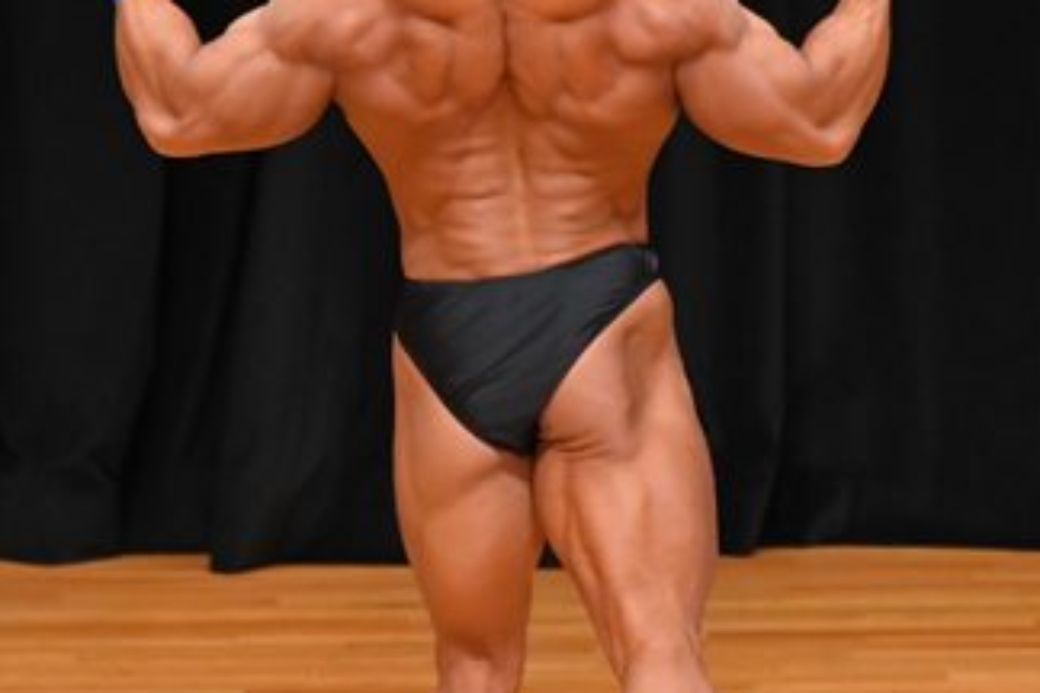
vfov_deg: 1.9
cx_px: 570
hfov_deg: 2.9
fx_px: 20712
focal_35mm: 717
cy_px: 334
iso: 4000
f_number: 5.6
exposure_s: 1/400
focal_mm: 200
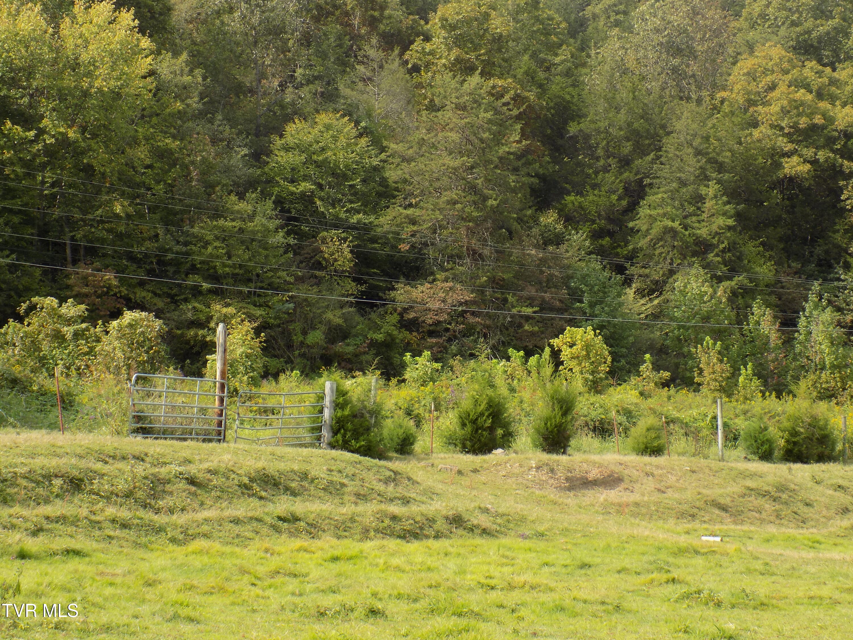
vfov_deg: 18.9
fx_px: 1922
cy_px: 320
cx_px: 426
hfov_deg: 25.0
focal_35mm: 78
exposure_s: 1/250
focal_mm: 13.9
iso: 80
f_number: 4.3
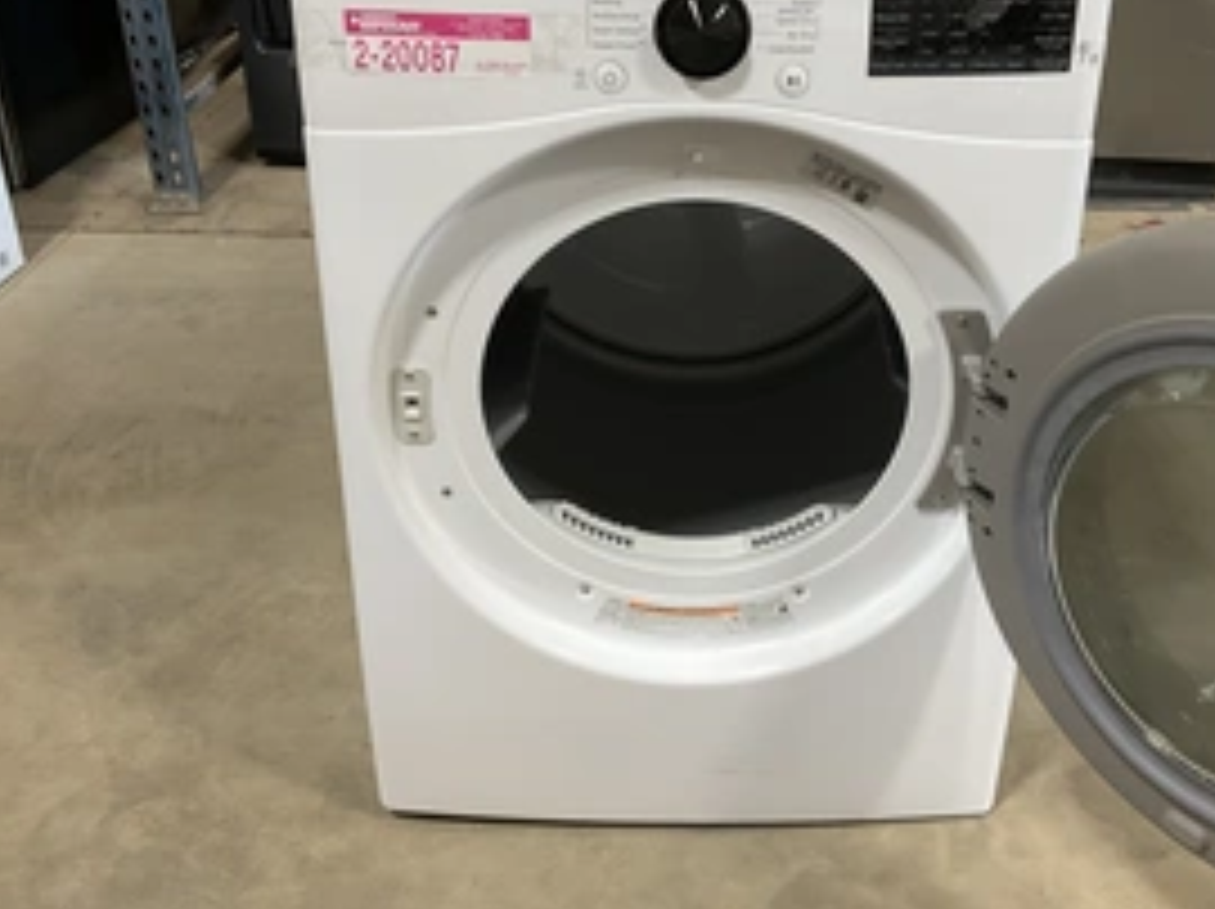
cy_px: 338
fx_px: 1508
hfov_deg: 43.8
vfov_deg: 33.4
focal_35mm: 43
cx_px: 702
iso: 80
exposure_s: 1/60
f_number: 1.8
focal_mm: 3
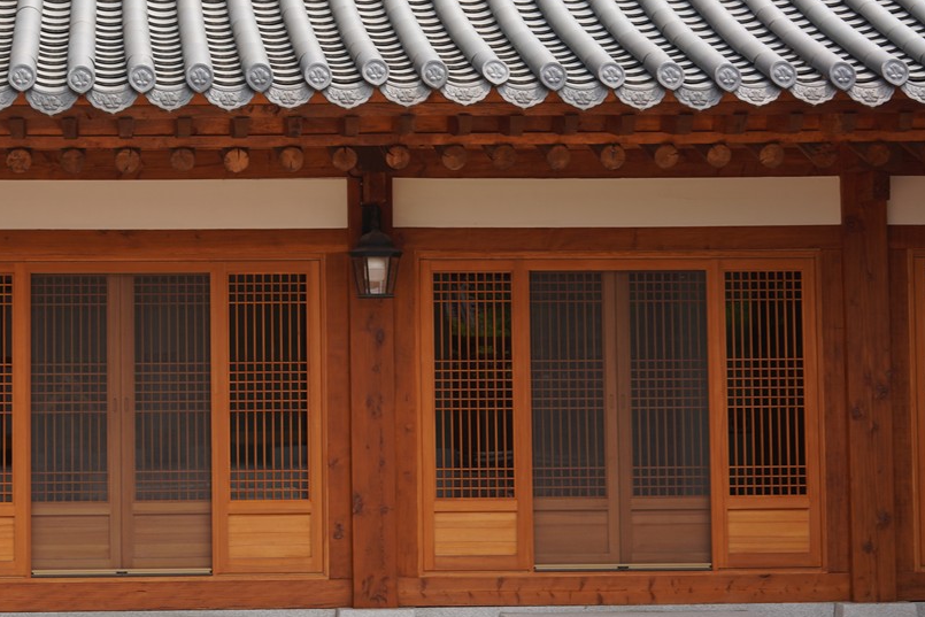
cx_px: 187
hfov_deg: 23.1
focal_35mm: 87
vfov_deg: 15.7
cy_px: 221
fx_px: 2236
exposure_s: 1/100
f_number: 9
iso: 100
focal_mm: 35
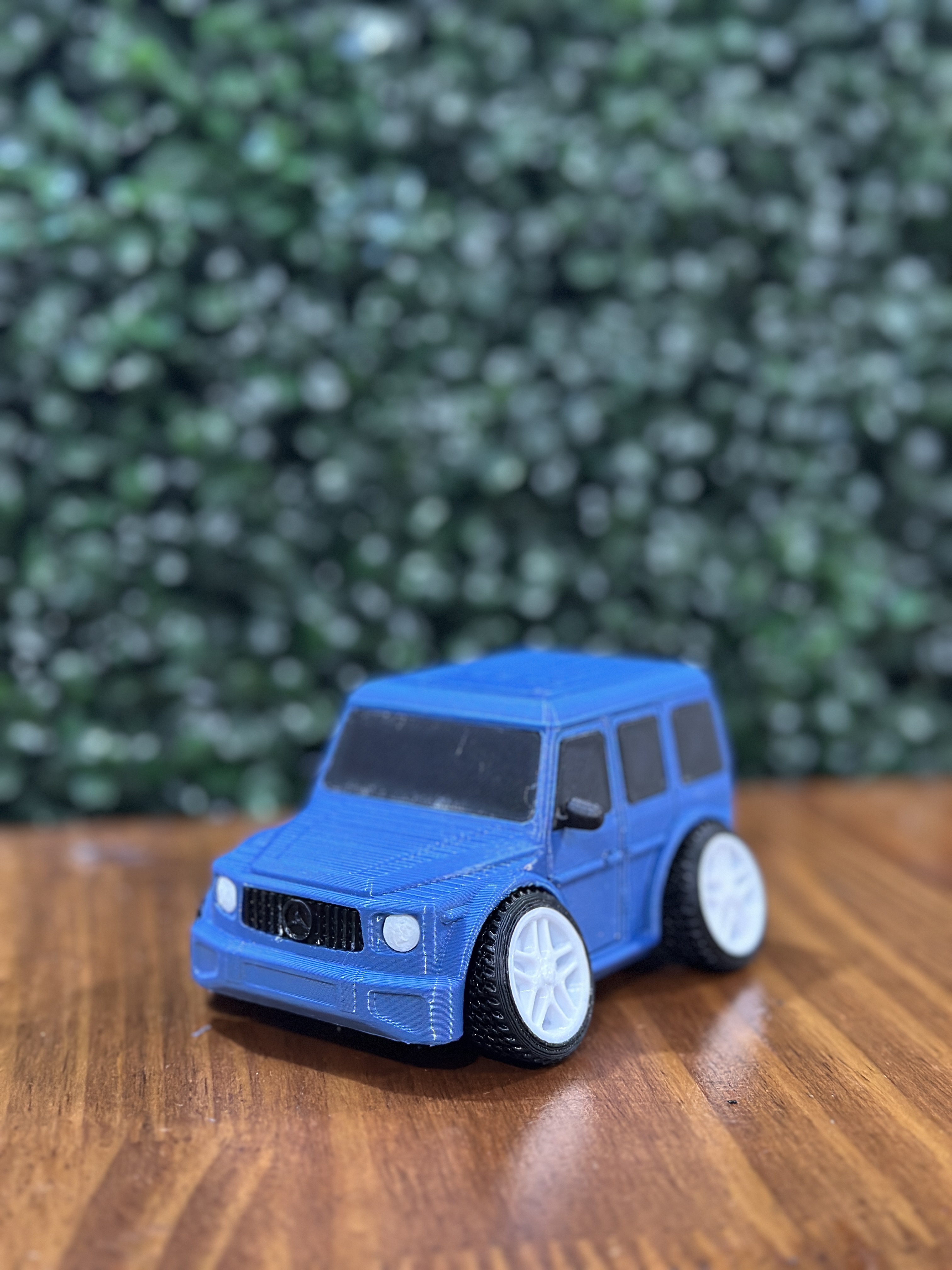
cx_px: 476
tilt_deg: -7.1
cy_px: 635
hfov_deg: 30.3
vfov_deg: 39.7
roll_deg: +0.3
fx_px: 1760
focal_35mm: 48
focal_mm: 6.86
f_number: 1.78
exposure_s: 1/33
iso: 640
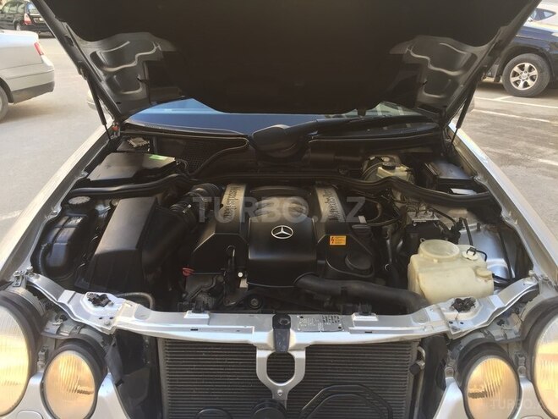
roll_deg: -0.5
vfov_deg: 48.2
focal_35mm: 29
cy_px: 210
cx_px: 279
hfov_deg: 61.7
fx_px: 467
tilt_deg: -23.8
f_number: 2.2
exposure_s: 1/100
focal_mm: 4.15
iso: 50
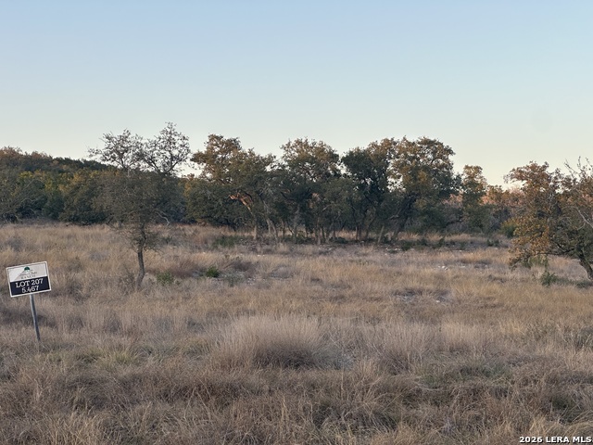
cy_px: 222
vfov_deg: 19.1
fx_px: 1319
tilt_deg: +2.4
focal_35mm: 77
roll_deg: +0.0
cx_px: 296
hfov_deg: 25.3
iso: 32
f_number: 2.8
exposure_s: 1/99
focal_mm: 9
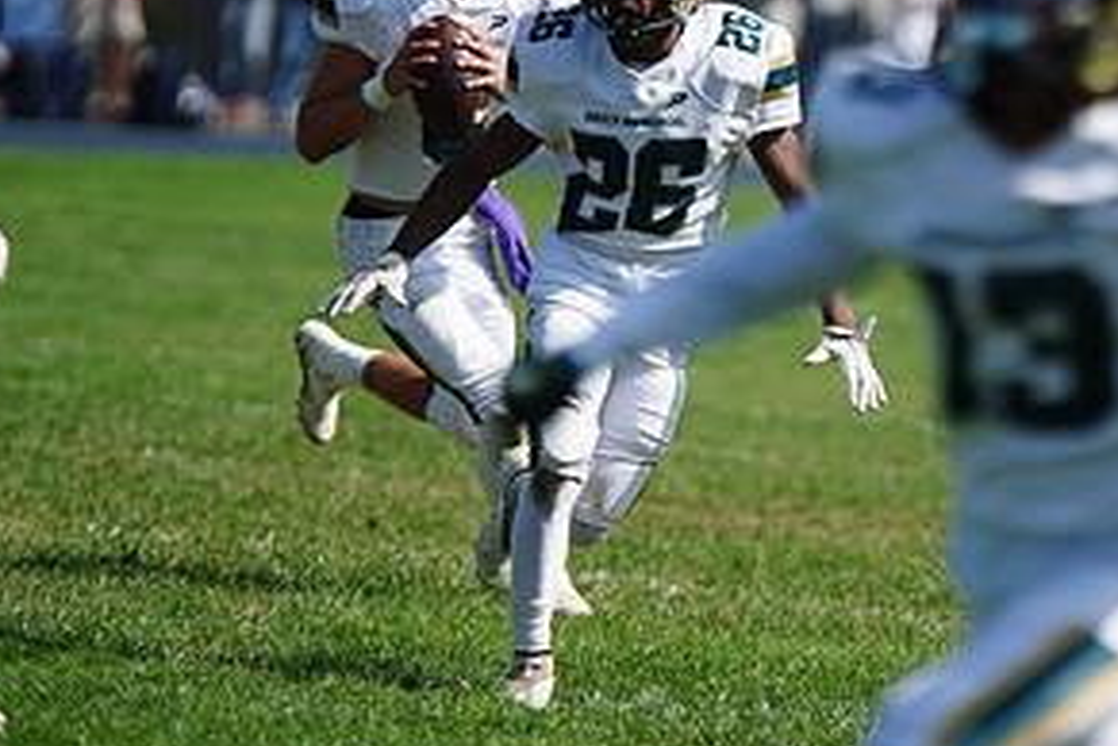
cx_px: 768
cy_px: 129
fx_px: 18570
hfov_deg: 3.4
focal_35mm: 598
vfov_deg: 2.3
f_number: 2.8
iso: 400
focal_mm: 300
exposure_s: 1/6400
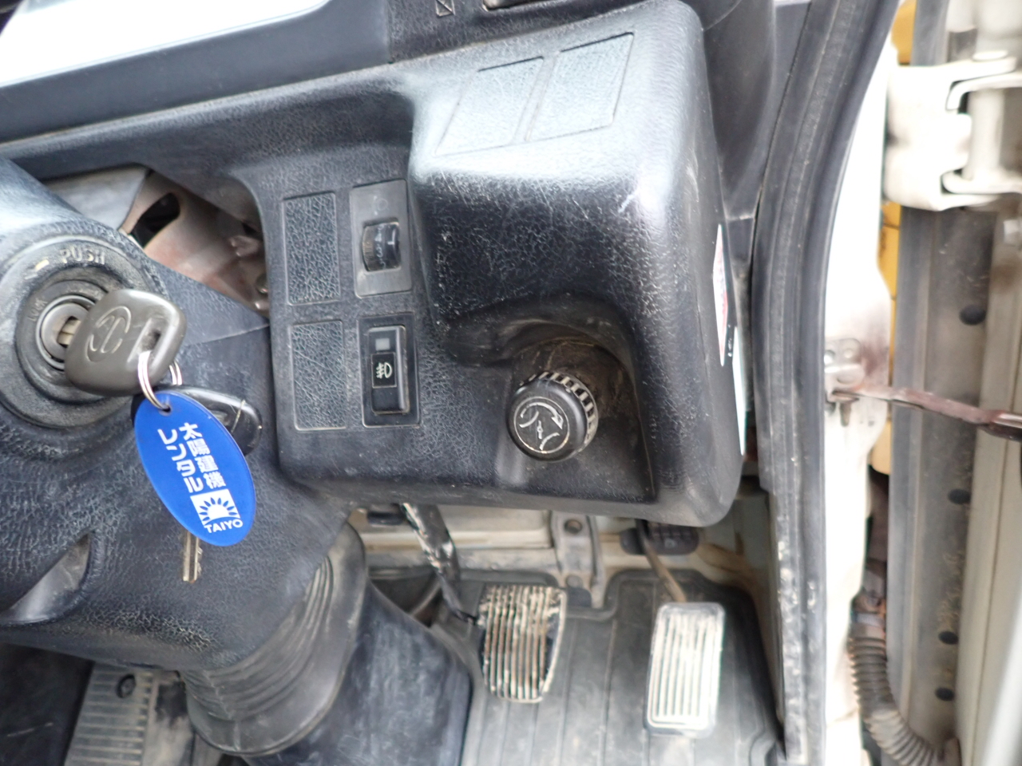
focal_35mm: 25
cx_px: 511
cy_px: 383
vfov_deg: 54.9
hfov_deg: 69.4
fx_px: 738
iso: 320
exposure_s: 1/30
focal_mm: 4.5
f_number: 2
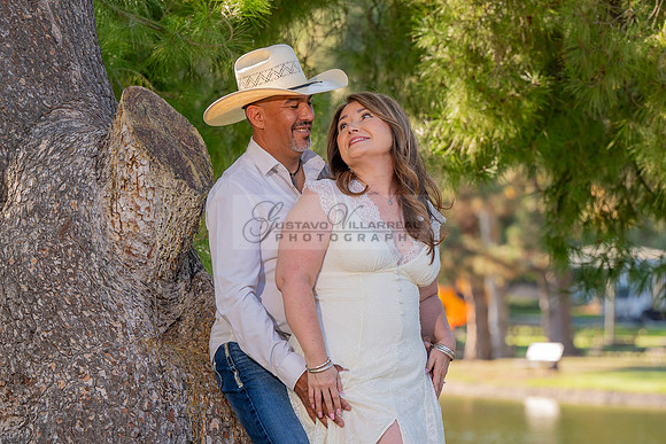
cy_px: 372
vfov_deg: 5.1
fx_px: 4991
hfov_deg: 7.6
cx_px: 366
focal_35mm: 270
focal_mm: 150
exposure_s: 1/200
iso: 200
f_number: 5
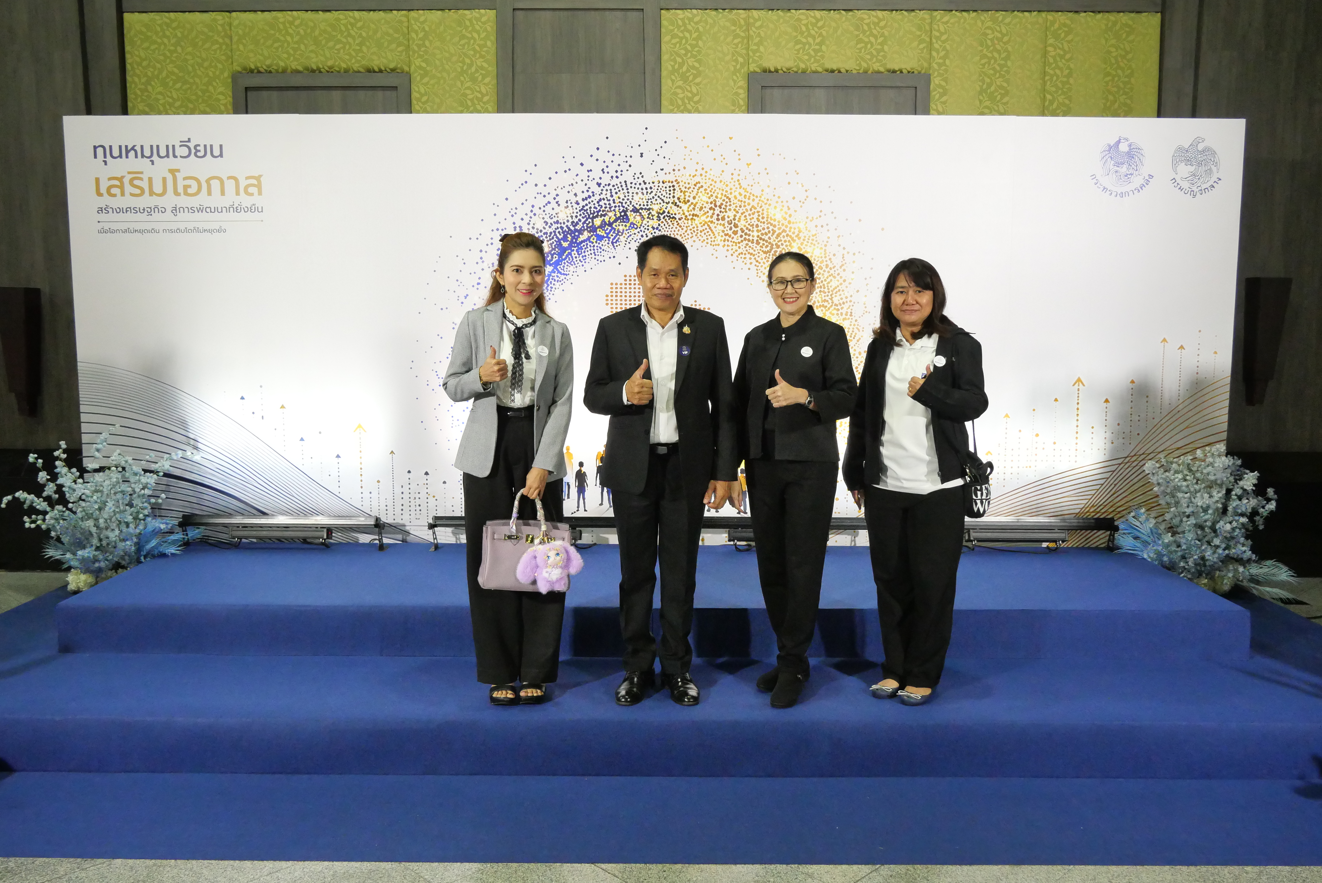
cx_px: 661
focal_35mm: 29
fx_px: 1066
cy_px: 442
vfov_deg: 45.0
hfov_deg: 63.6
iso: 3200
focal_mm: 14
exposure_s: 1/160
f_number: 5
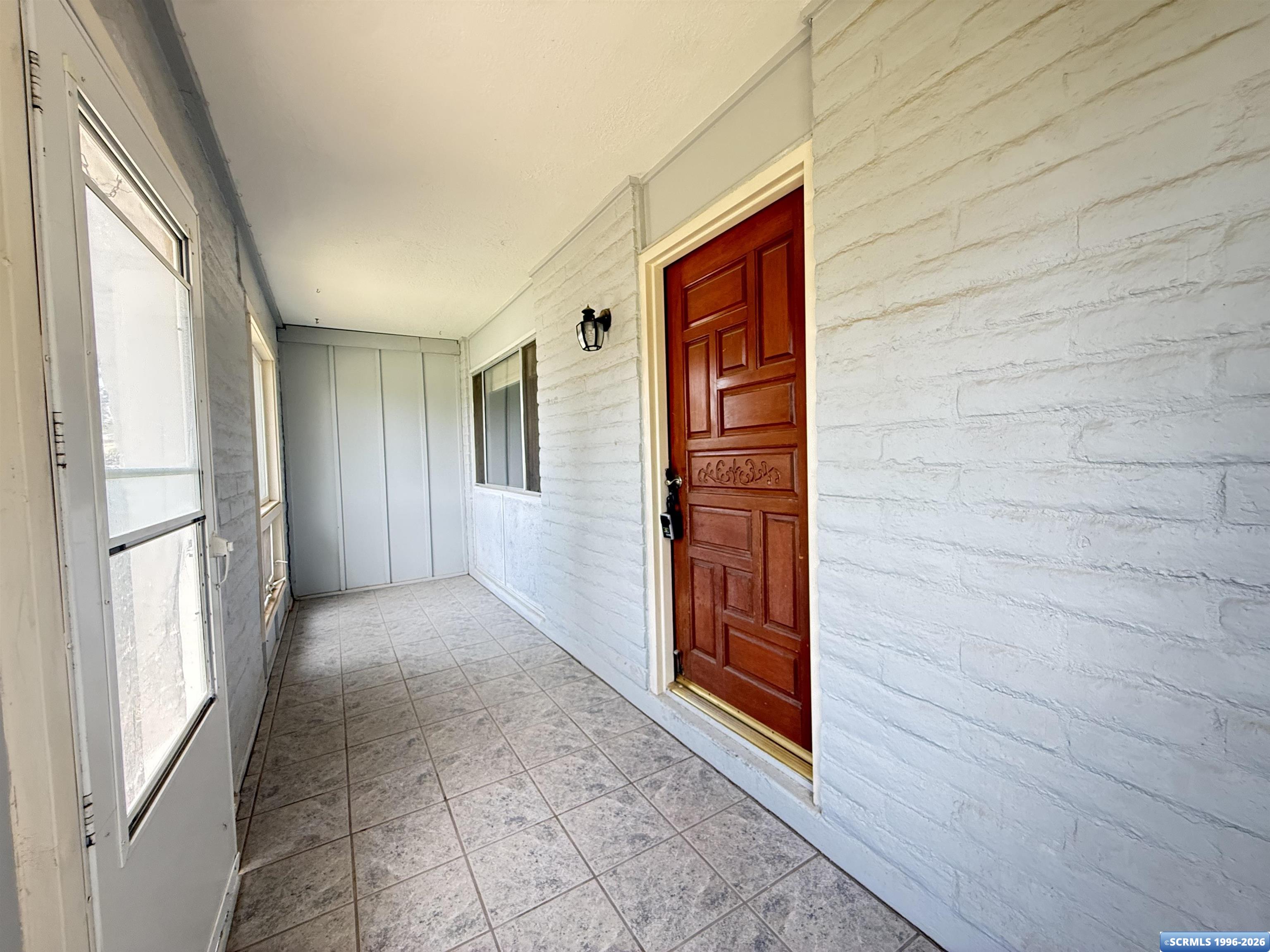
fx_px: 514
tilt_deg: -0.6
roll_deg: +1.1
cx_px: 635
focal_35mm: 14
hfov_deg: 102.1
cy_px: 476
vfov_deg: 85.7
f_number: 2.2
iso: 250
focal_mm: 2.22
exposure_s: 1/99
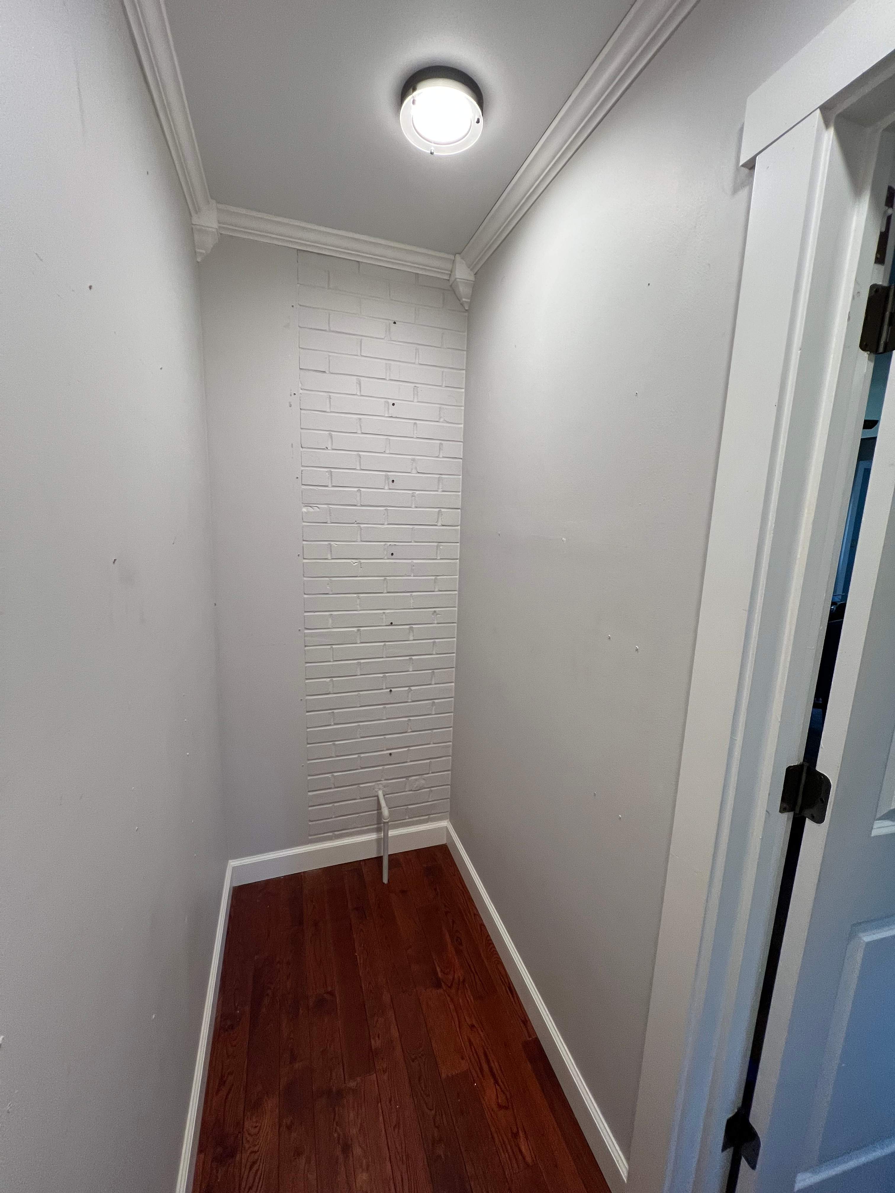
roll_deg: -2.7
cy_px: 596
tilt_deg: -9.2
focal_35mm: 13
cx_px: 448
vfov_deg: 106.2
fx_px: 448
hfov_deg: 89.9
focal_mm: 1.57
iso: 160
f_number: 1.8
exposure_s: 1/120
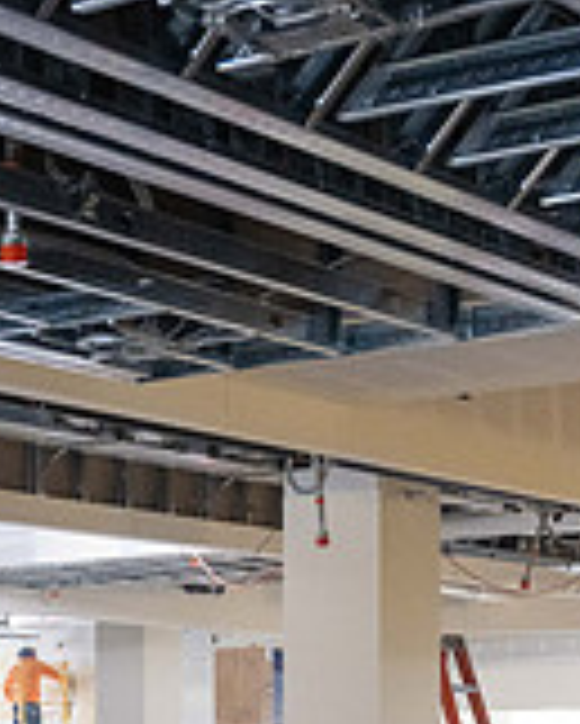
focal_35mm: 108
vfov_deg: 17.2
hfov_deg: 14.3
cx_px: 189
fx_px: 2315
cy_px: 780
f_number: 4
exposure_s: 1/250
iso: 8000
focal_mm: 31.5
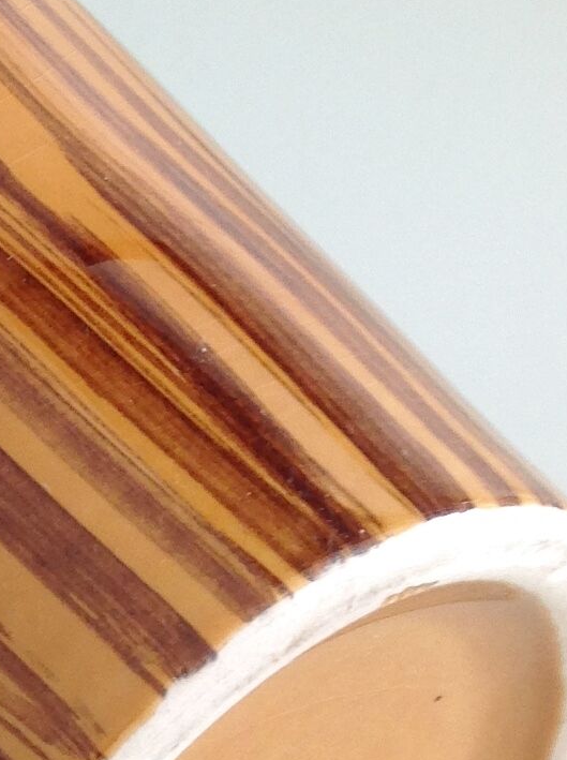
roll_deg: +13.4
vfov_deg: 15.4
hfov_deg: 10.9
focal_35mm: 128
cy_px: 387
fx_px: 2805
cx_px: -429
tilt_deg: -36.0
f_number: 2.4
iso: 64
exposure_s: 1/40
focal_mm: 4.28
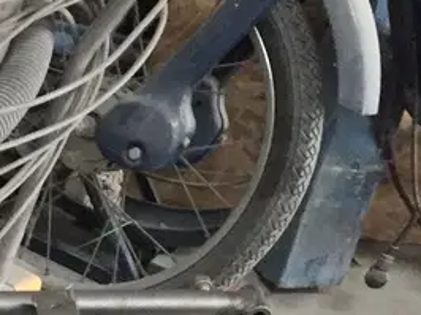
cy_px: 521
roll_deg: -6.2
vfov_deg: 10.7
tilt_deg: -44.7
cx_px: -519
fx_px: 1592
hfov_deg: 12.5
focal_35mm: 131
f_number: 2.2
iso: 200
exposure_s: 1/33
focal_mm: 4.15
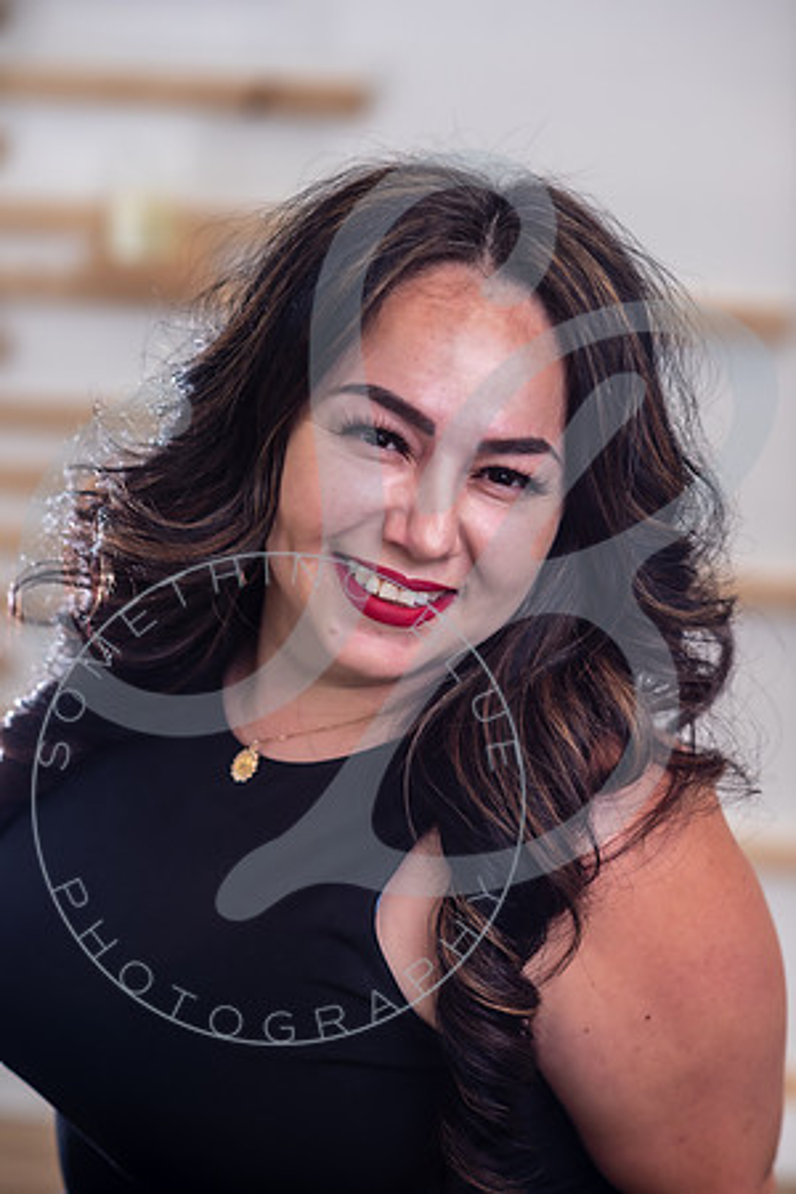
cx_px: 398
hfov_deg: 16.1
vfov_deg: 23.9
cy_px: 597
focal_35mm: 85
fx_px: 2819
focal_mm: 85
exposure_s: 1/160
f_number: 2.8
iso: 100
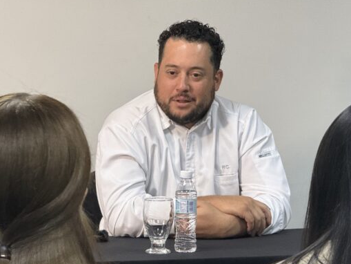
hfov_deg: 12.0
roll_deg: -0.5
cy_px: 171
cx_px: 194
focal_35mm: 164
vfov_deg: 9.1
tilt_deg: -4.8
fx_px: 1663
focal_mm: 15.66
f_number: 2.8
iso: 500
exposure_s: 1/60
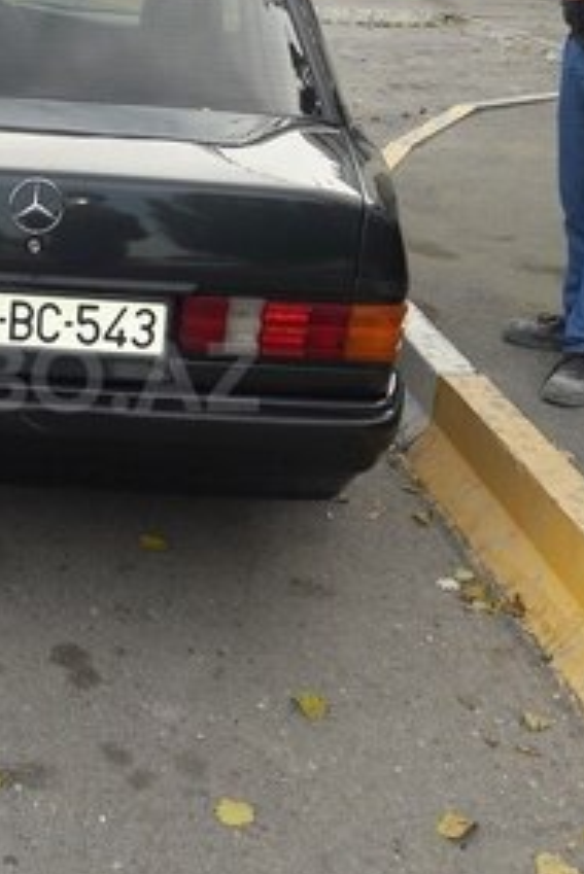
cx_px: 22
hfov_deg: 25.4
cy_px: 377
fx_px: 1239
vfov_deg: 38.8
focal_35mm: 51
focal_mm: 3.7
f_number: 1.9
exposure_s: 1/409
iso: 40
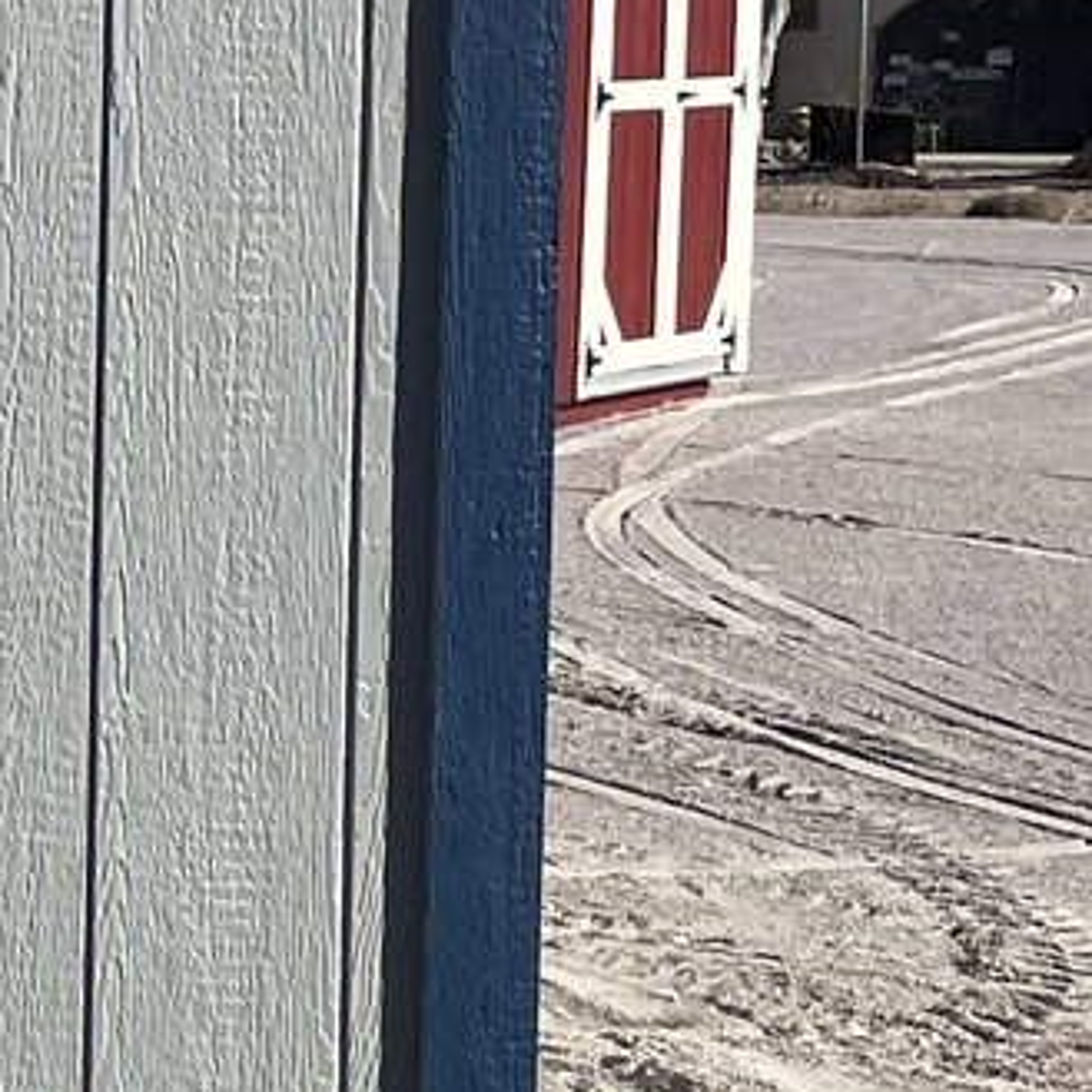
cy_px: 483
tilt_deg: -2.6
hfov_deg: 10.4
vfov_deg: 11.7
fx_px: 5318
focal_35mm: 149
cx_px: -1344
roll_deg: -0.3
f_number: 1.6
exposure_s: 1/3509
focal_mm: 4.2
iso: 32
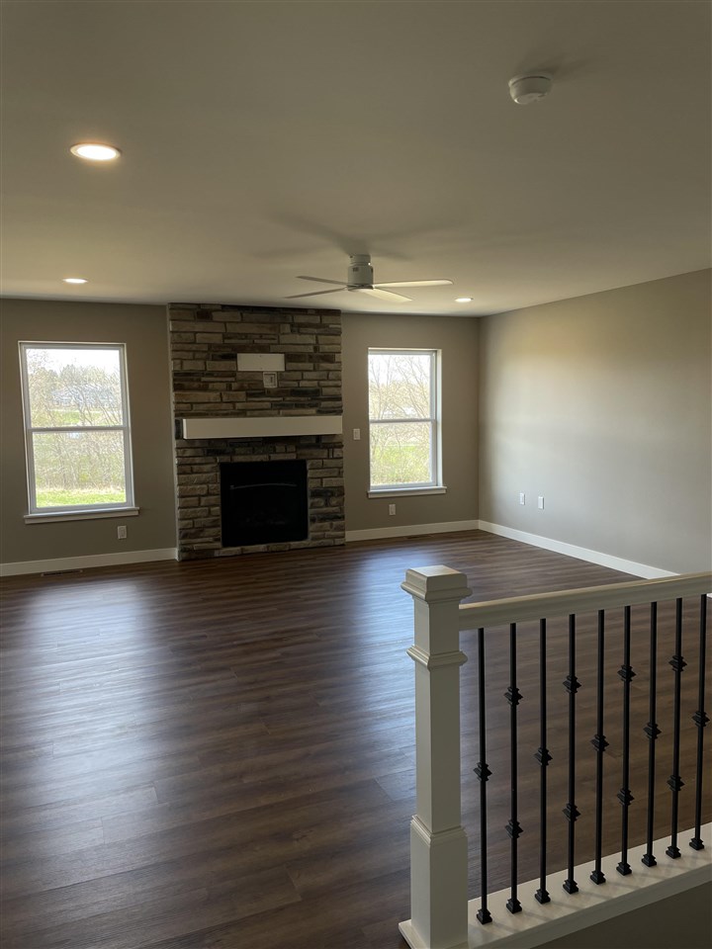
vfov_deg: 67.3
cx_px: 356
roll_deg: +0.6
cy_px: 474
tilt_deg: -6.7
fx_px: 713
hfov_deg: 53.1
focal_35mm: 26
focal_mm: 4.2
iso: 32
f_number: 1.6
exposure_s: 1/120
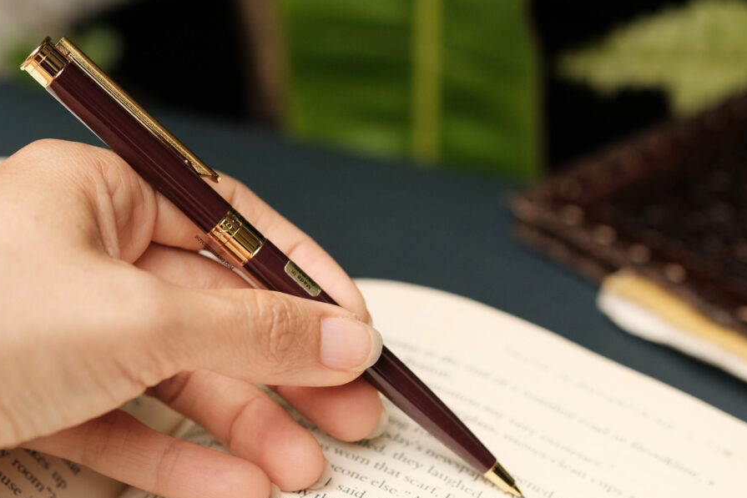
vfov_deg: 13.3
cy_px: 282
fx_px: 2137
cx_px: 336
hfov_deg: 19.8
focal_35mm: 103
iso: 800
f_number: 3.2
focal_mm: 60
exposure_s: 1/1600
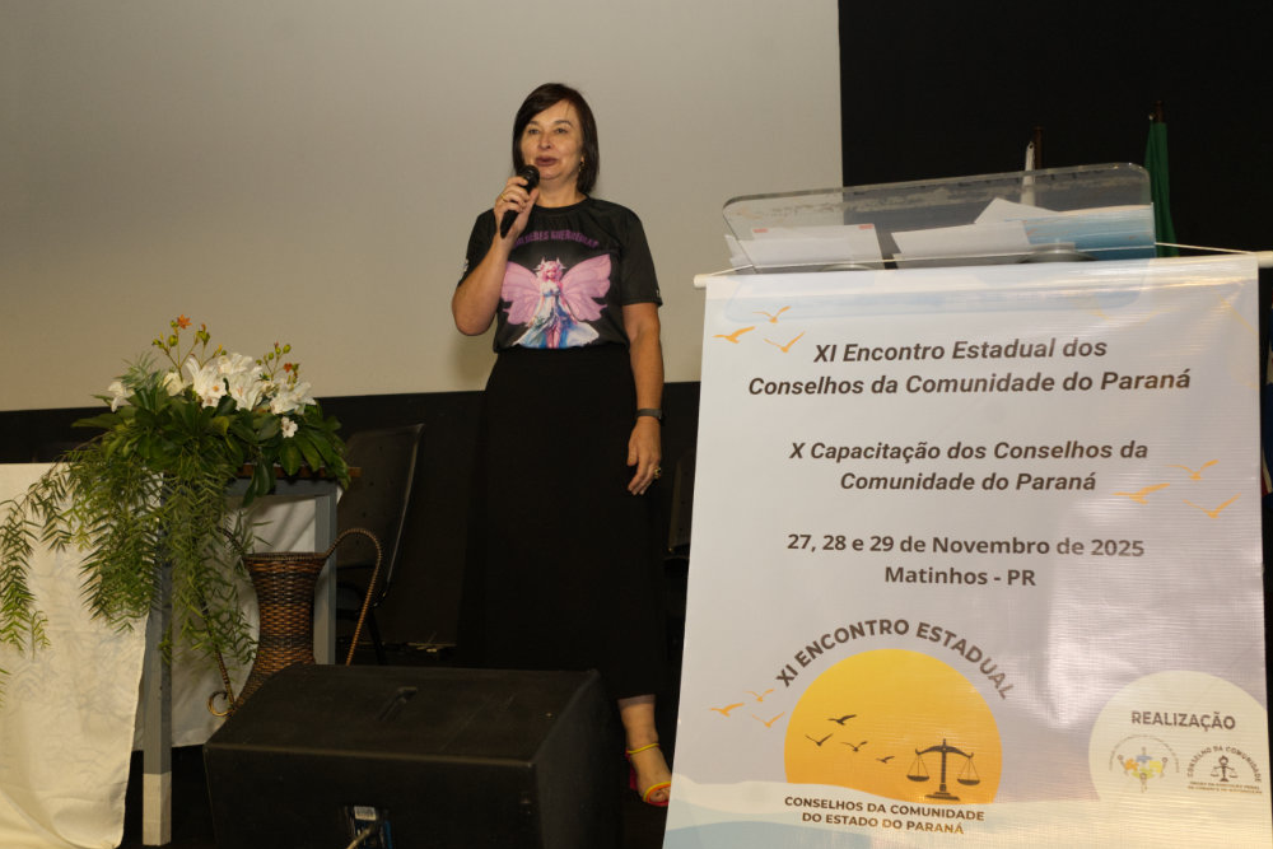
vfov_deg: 31.9
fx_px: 1485
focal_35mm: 42
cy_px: 437
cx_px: 579
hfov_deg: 46.3
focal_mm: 35
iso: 3200
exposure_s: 1/100
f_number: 5.6
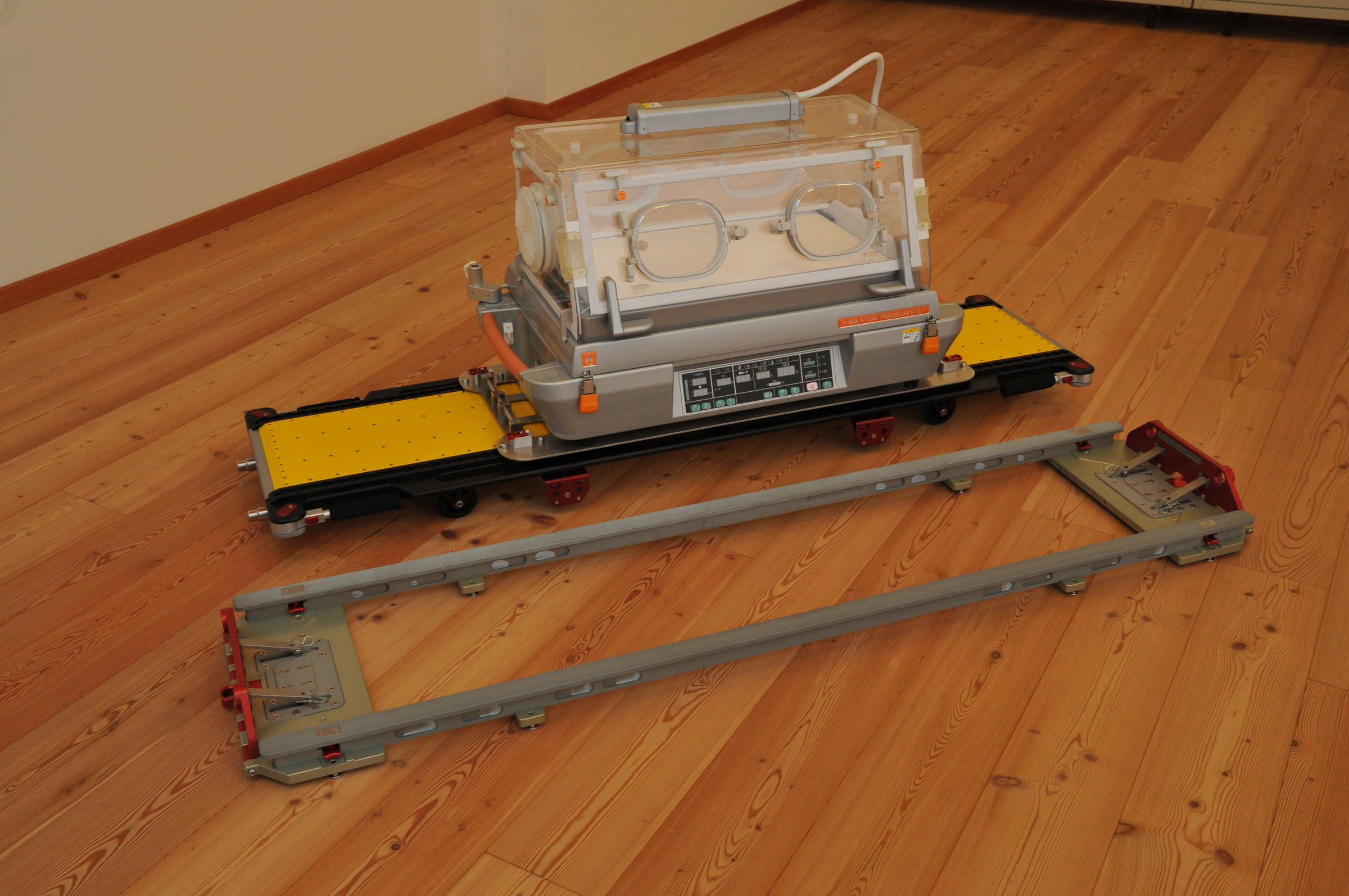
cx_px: 674
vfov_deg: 36.8
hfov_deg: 53.2
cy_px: 448
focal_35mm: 36
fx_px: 1347
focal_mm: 24
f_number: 7.1
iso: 400
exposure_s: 1/60
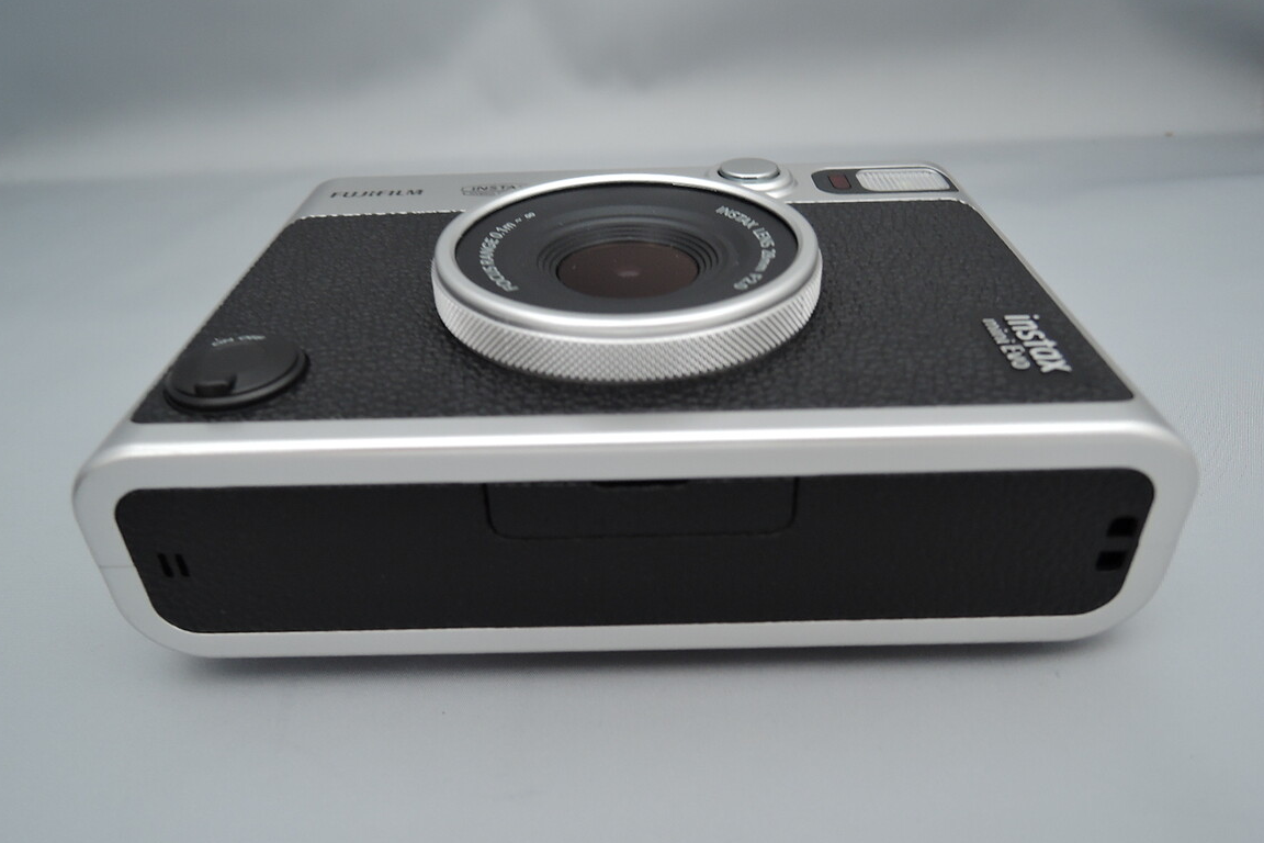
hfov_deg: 69.4
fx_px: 913
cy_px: 426
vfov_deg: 49.6
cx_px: 627
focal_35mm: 26
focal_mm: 5.1
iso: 140
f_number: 2.8
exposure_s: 1/30
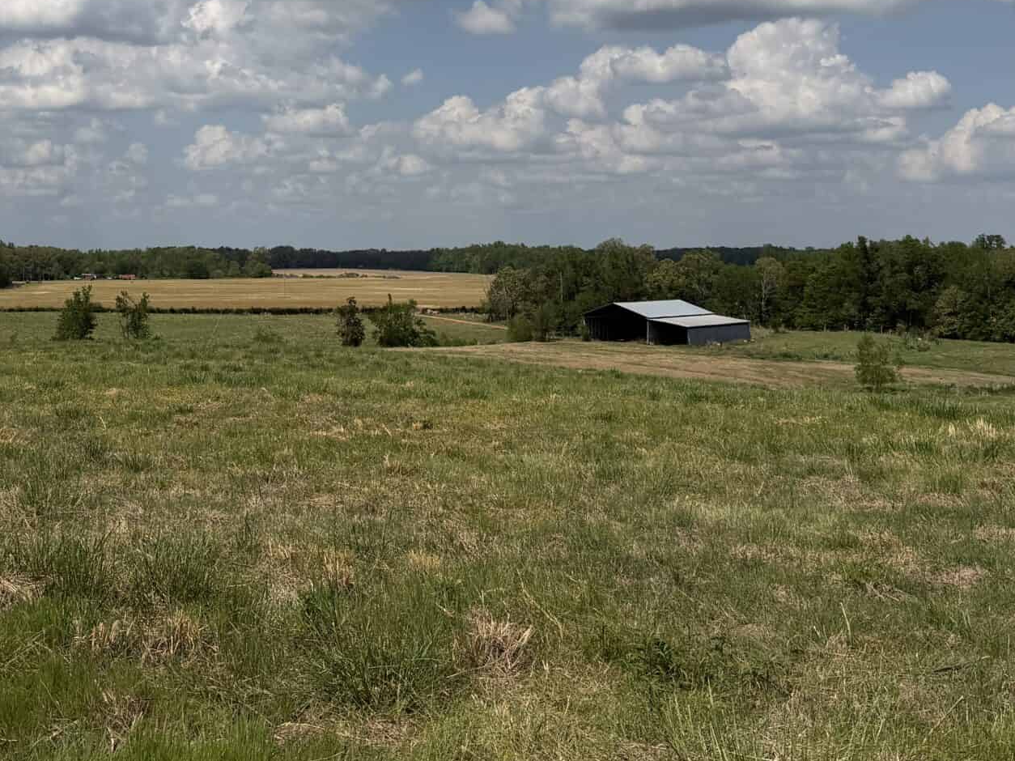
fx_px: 1436
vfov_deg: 28.8
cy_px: 118
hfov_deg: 38.5
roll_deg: +0.8
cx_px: 336
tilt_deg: +4.7
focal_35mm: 49
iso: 80
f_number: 1.78
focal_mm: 6.76
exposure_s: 1/11905
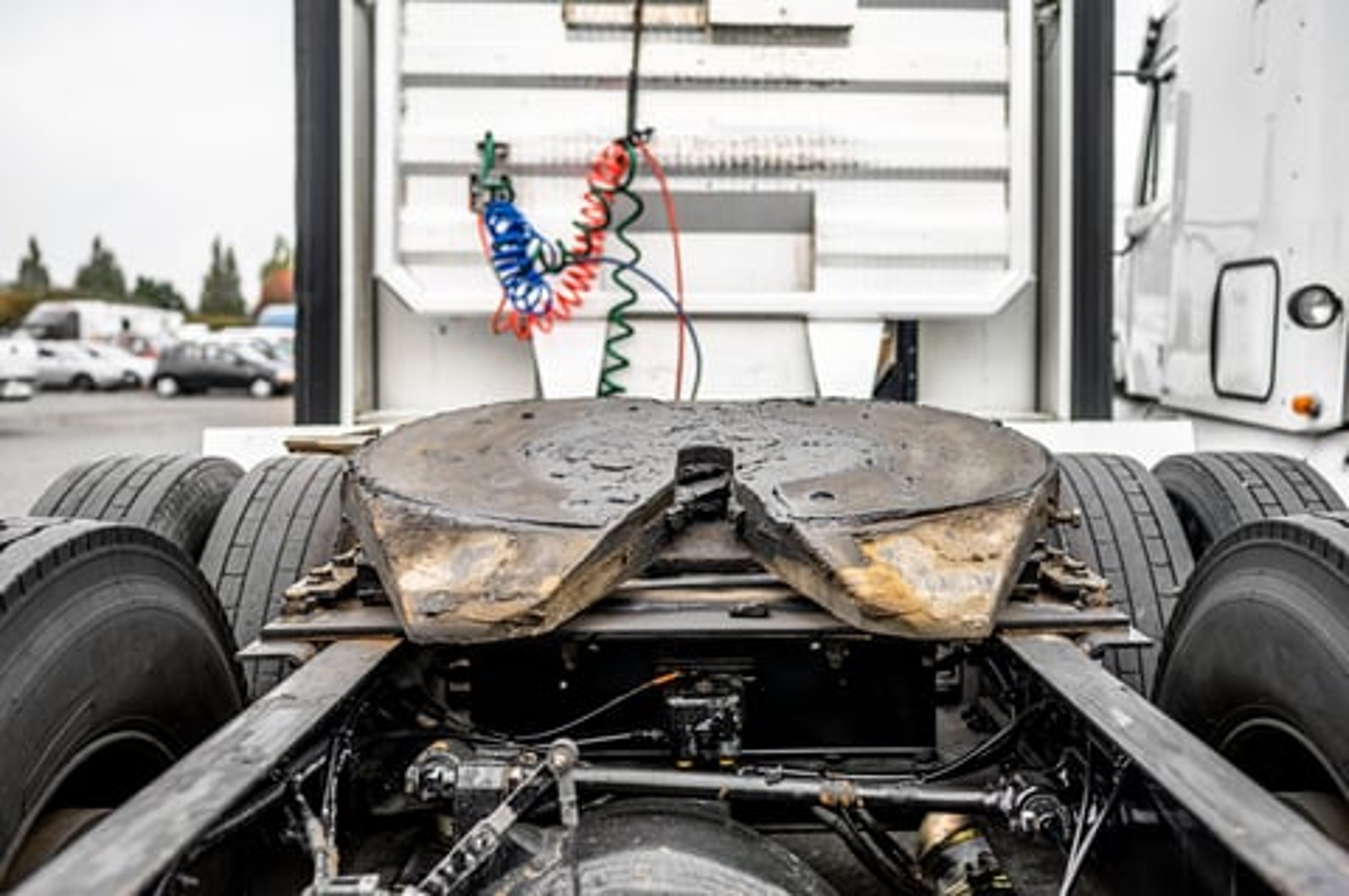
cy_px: 448
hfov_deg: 54.5
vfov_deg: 37.8
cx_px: 674
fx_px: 1310
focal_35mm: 35
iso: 100
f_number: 2.8
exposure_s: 1/200
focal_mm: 35
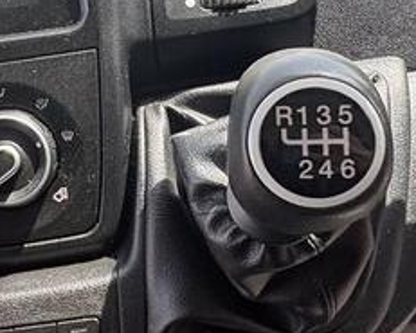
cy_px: 106
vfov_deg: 28.4
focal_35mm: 53
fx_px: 653
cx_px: 70
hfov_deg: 34.0
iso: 64
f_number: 2.2
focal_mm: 2.22
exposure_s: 1/170
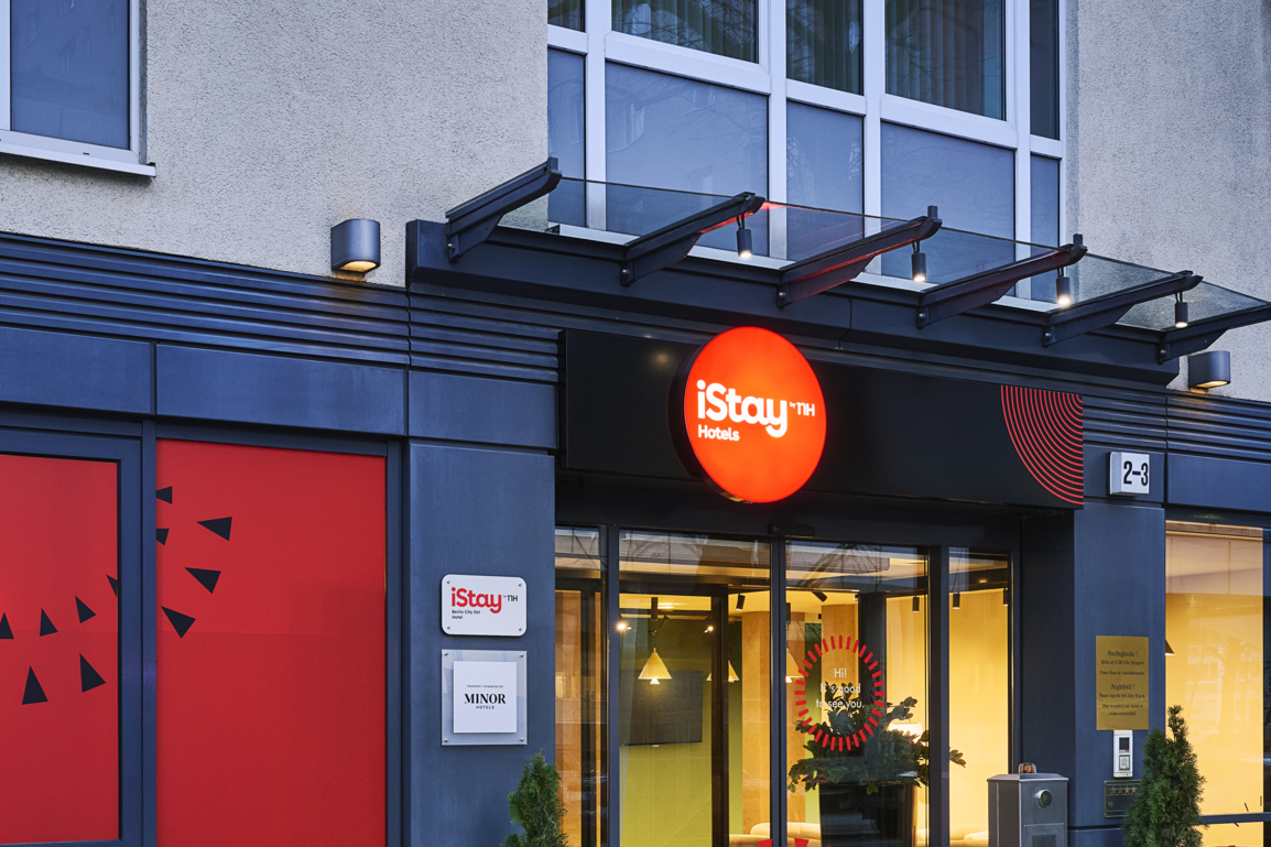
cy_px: 714
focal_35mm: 52
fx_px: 1836
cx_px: 638
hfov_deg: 38.2
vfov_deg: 25.4
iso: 400
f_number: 9
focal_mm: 30
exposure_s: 1/6
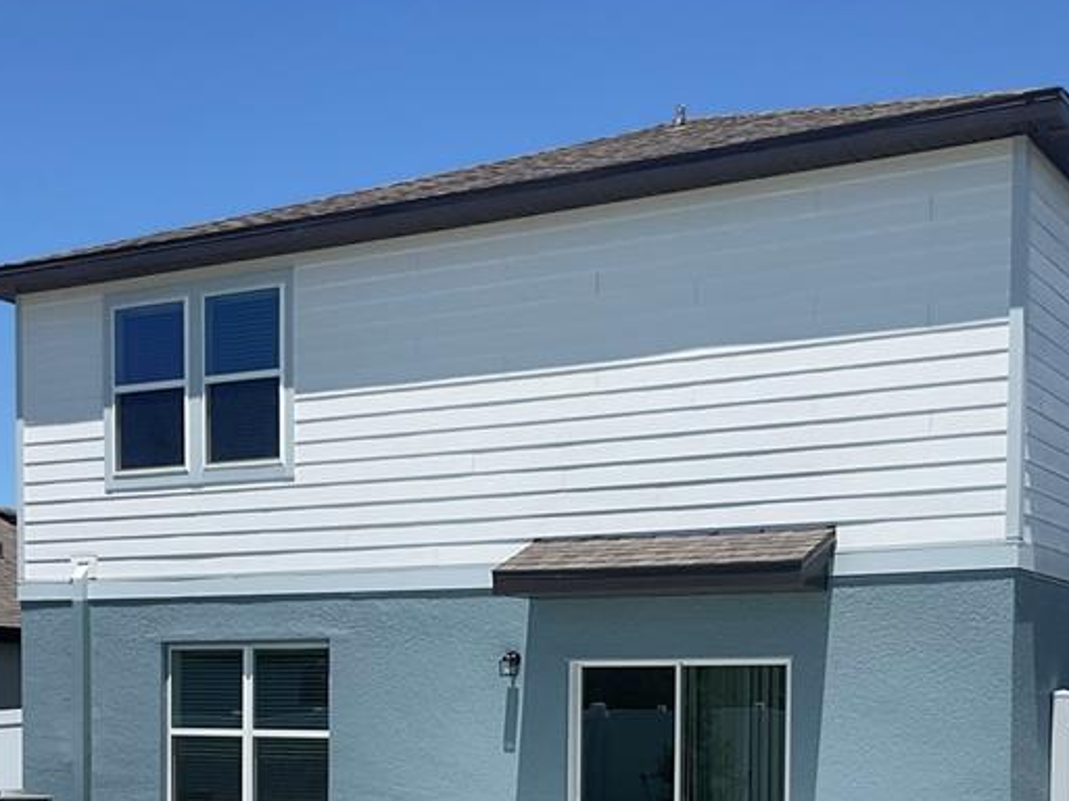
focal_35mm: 58
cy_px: 772
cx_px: 539
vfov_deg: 24.3
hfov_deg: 33.2
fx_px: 1791
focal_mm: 3
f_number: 1.8
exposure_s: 1/2667
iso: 16
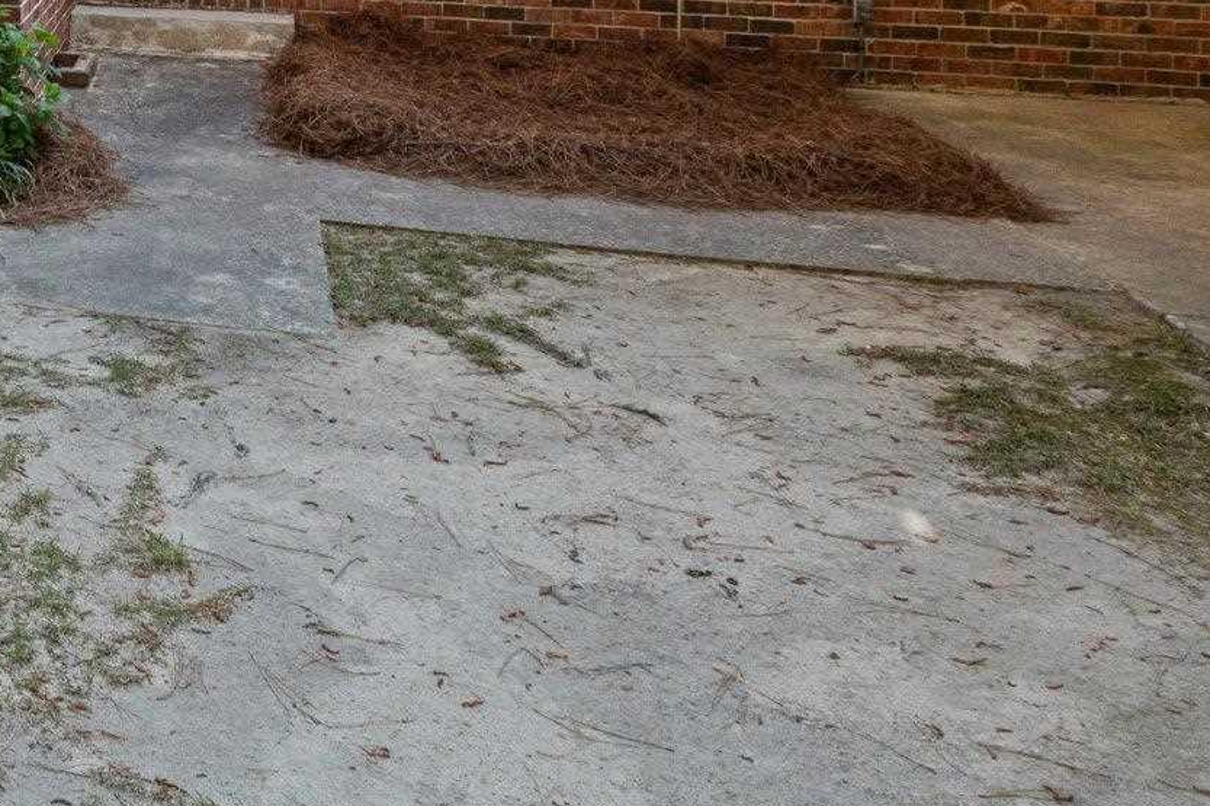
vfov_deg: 25.5
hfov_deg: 32.4
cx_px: -378
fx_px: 1512
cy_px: -256
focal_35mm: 45
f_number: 8
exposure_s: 1/60
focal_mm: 10
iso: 250
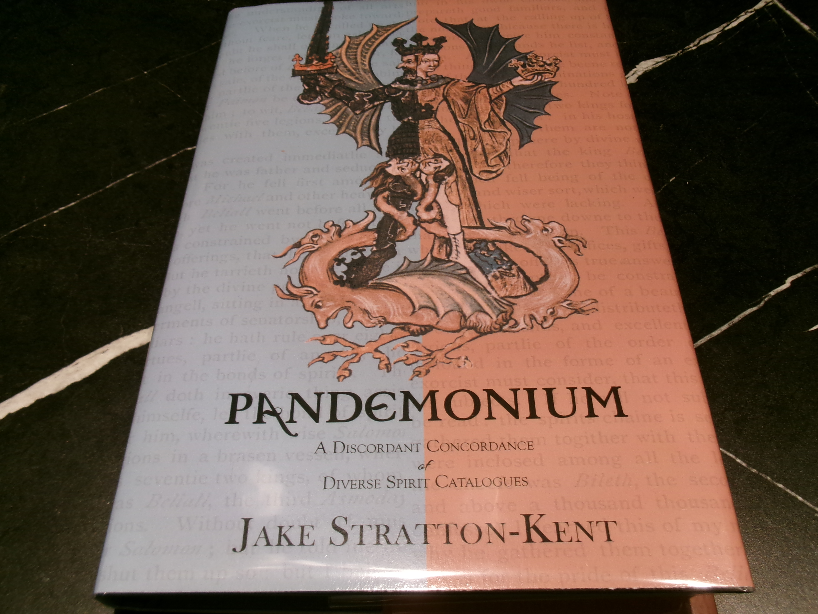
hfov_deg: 58.3
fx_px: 733
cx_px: 389
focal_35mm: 31
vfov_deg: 45.4
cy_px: 308
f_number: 3.9
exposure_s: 1/34
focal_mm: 5.1
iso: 119
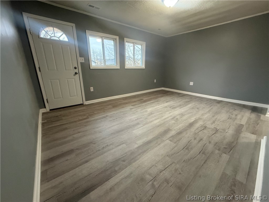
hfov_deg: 102.1
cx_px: 134
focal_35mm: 14
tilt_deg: -13.6
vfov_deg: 85.7
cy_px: 101
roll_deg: -0.5
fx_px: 109
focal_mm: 2.22
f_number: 2.2
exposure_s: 1/60
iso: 500
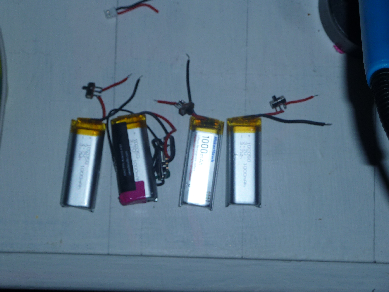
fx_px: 1169
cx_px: 194
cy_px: 146
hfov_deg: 18.9
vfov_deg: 14.2
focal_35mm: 104
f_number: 4.3
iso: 100
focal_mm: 17
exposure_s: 1/1300
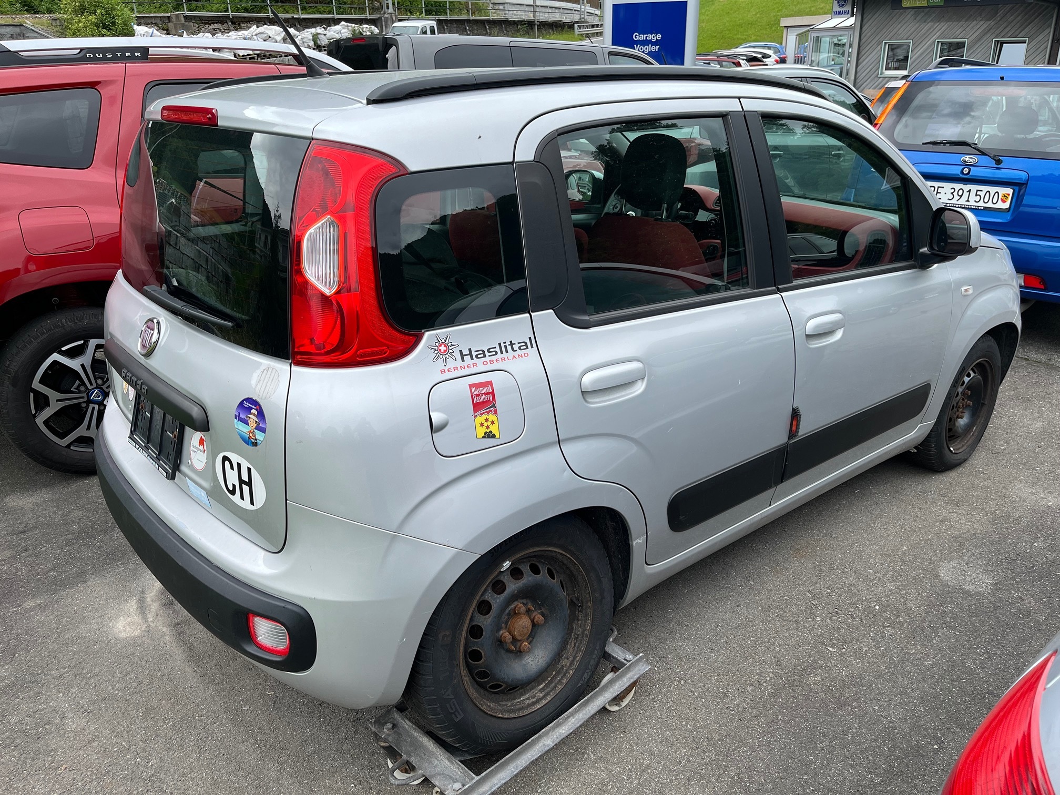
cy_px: 398
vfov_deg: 53.1
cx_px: 530
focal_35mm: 26
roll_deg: +3.0
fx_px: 796
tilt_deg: -22.5
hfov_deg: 67.3
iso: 50
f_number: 1.6
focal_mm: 5.1
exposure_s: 1/1372
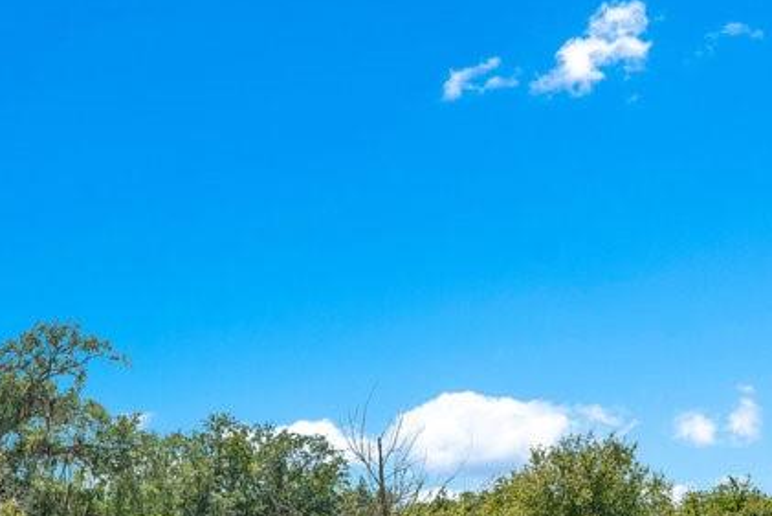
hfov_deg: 48.8
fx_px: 815
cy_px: 576
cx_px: 198
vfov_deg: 31.0
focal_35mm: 38
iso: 100
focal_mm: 16
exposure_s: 1/400
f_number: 8
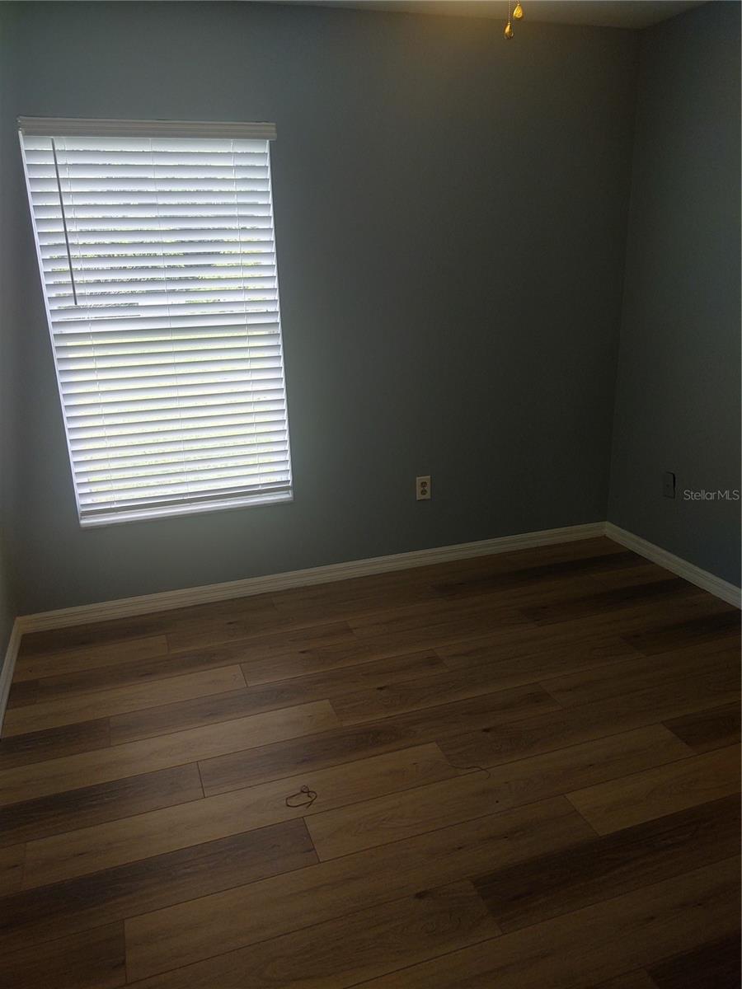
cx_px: 371
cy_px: 494
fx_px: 772
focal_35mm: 27
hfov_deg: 51.4
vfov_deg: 65.3
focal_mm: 4.75
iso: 100
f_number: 1.7
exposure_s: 1/100
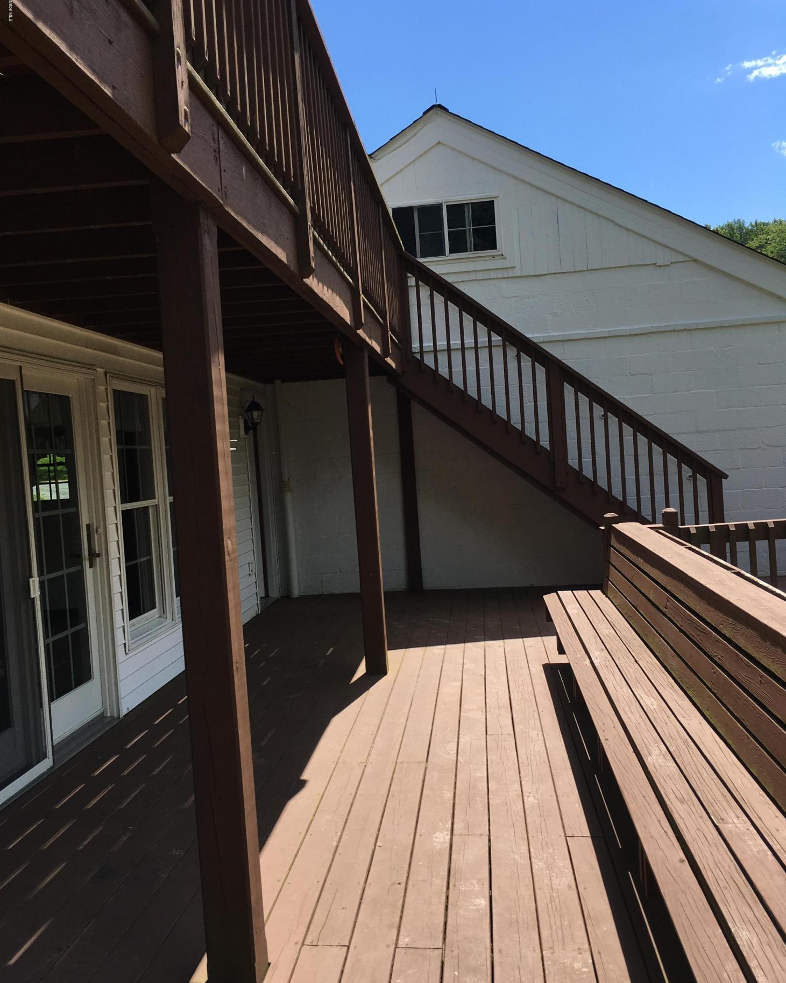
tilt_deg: -4.4
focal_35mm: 31
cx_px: 389
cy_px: 494
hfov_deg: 47.1
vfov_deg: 57.2
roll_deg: +3.6
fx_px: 901
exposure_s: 1/1068
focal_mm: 4.15
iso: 25
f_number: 2.2
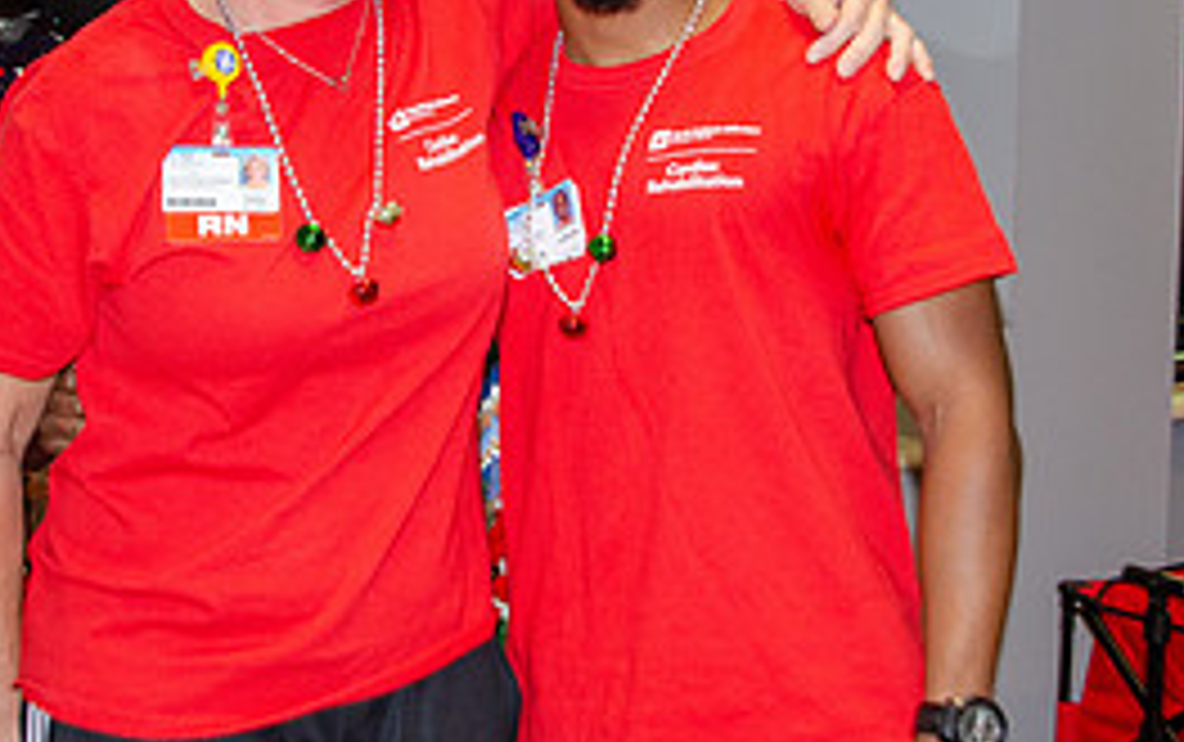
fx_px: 1970
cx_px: 631
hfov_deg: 33.4
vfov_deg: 21.0
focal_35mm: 61
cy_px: 118
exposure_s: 1/60
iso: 400
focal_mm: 16
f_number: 4
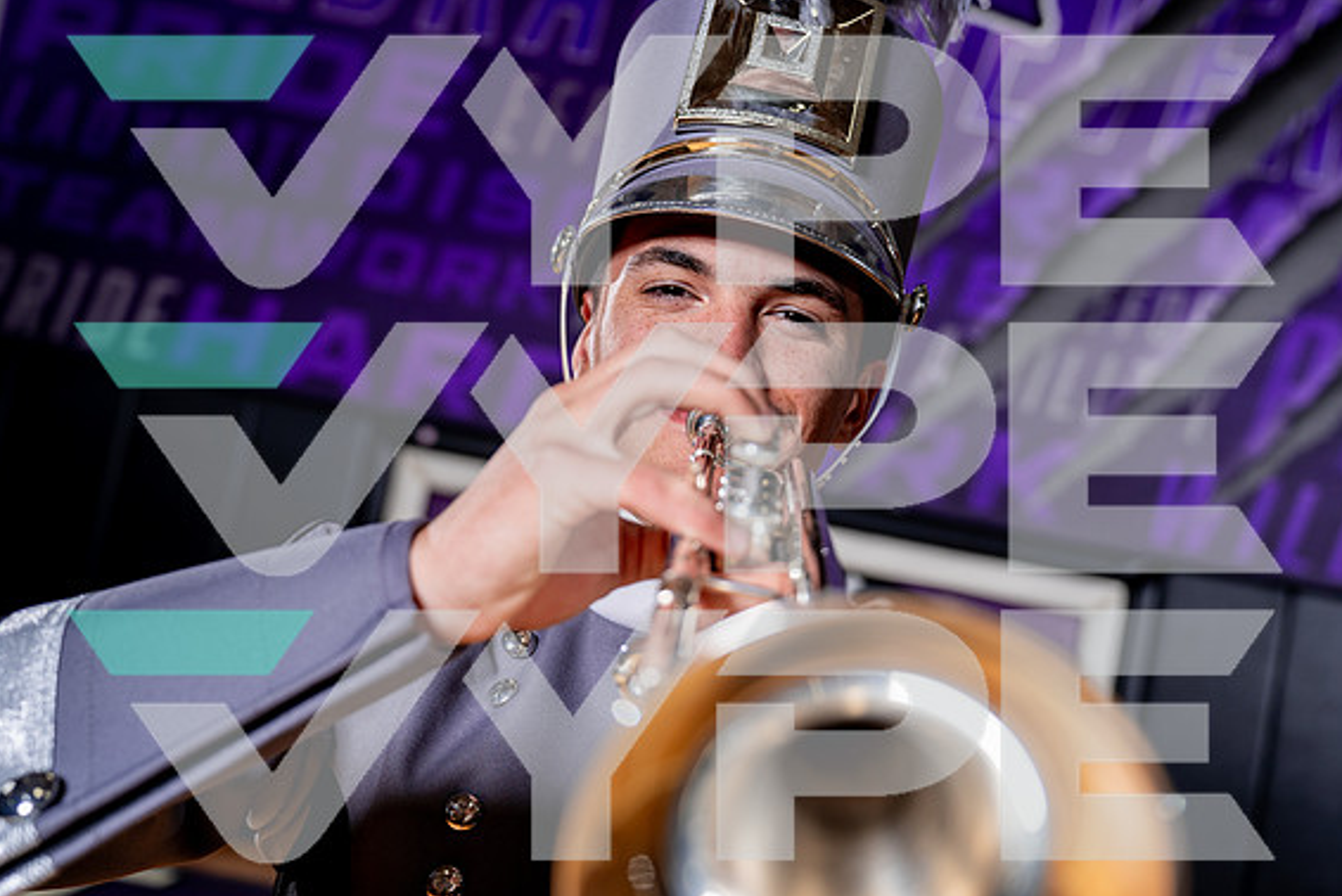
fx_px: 1753
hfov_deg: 41.9
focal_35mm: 47
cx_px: 678
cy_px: 449
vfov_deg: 28.7
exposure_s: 1/250
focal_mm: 44
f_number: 4
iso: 100
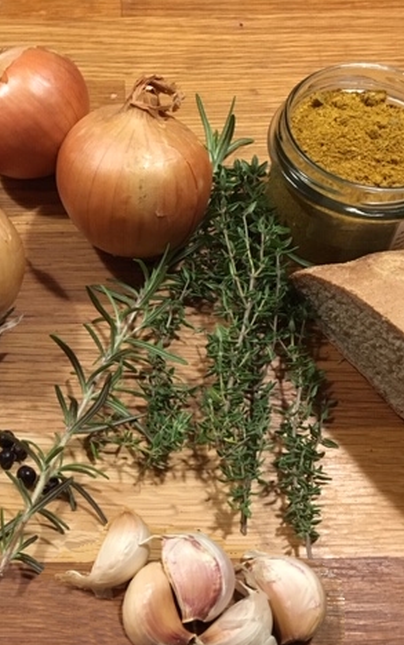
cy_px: 329
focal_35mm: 42
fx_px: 739
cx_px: 108
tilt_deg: -59.8
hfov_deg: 30.1
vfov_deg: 47.2
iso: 200
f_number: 2.2
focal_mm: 4.15
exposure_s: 1/17
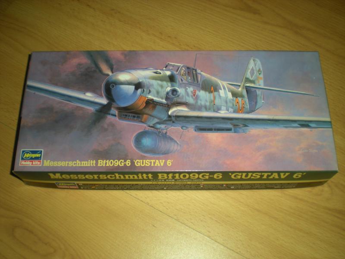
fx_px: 379
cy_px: 130
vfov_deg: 37.7
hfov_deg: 49.0
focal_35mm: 38
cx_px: 172
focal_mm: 6.3
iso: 64
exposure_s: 1/60
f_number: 3.1
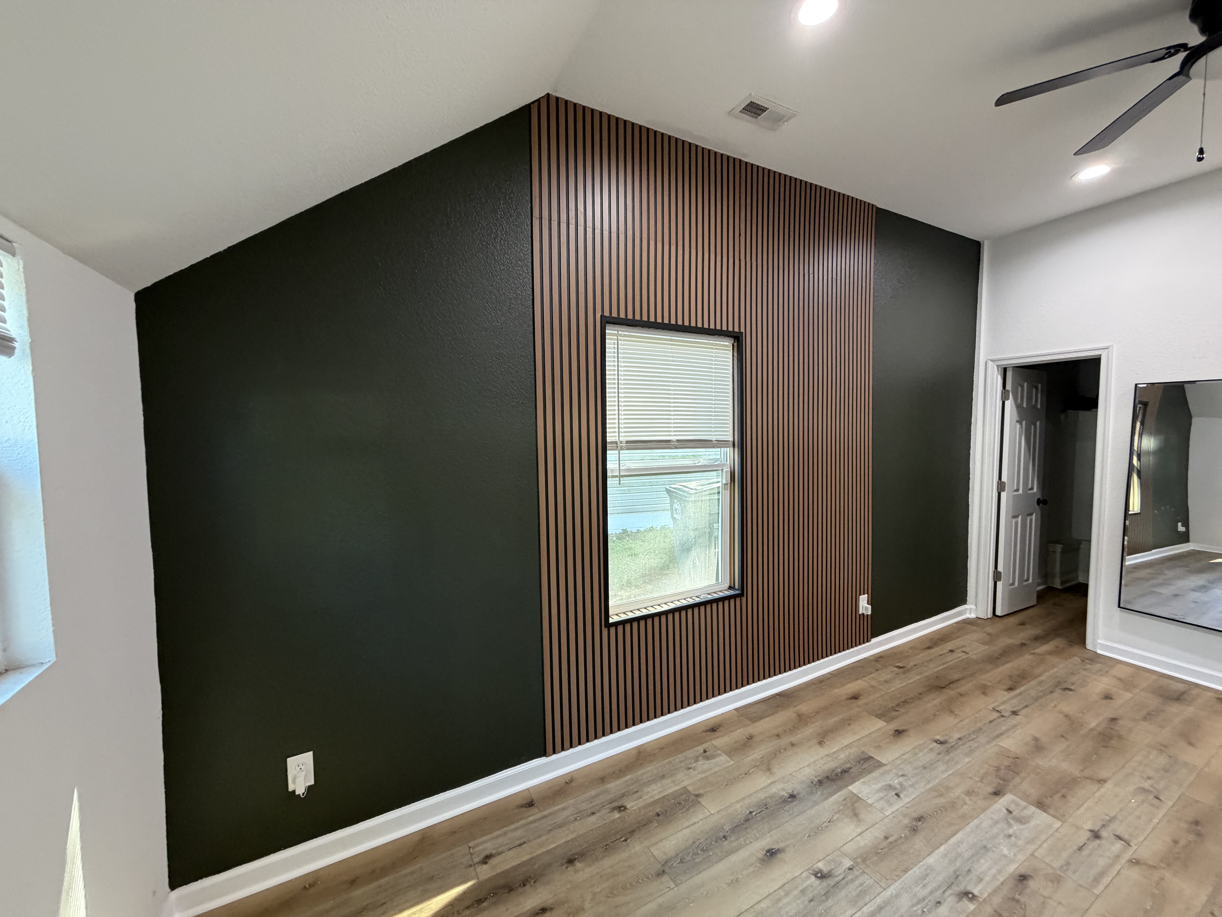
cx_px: 611
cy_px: 458
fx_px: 494
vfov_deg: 85.7
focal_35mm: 14
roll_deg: -0.2
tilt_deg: -2.2
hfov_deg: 102.1
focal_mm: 2.22
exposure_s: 1/60
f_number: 2.2
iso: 320
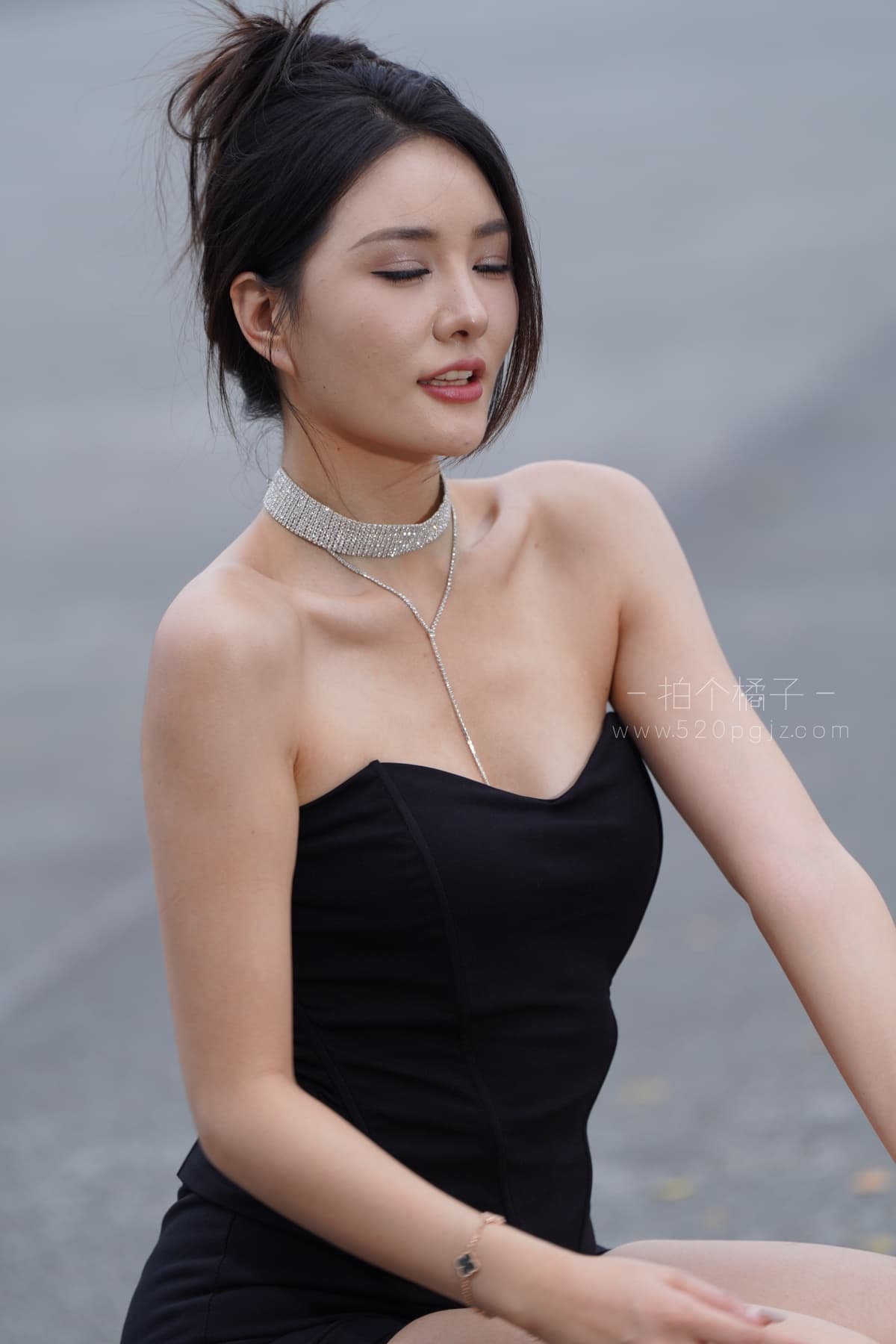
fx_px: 7466
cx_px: 448
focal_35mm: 200
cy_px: 672
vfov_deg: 10.3
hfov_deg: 6.9
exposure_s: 1/250
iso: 320
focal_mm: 200
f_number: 3.5
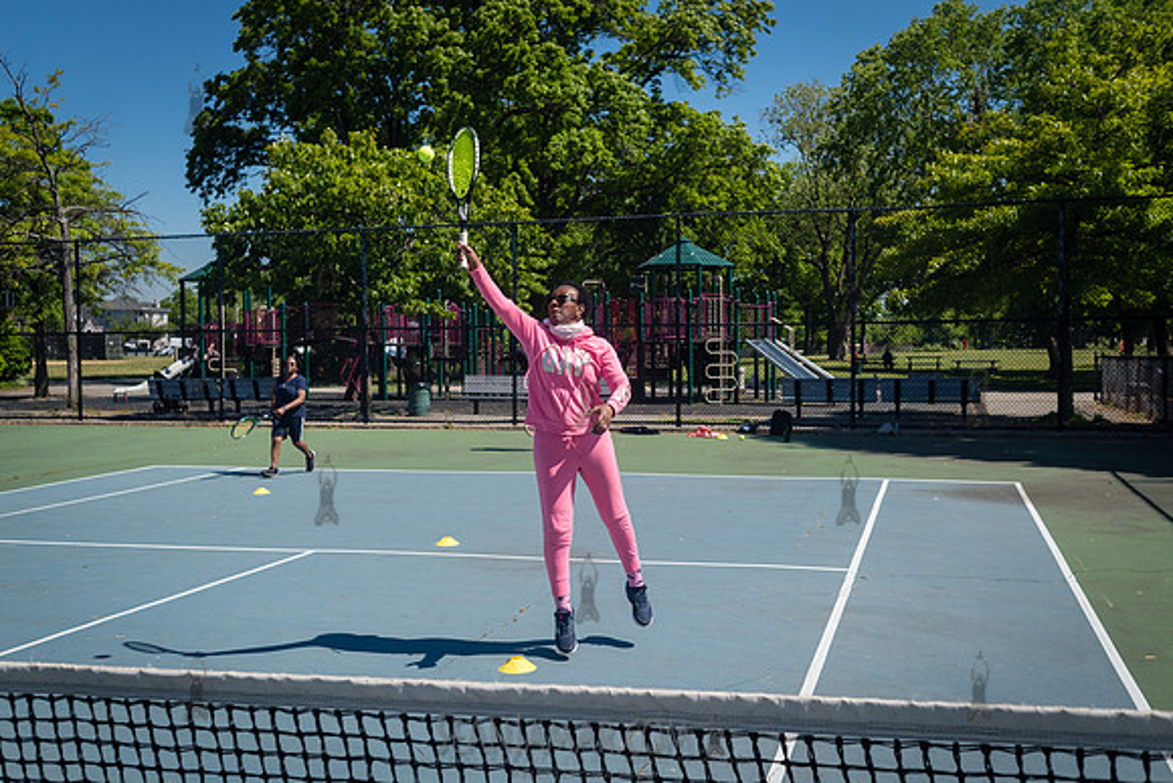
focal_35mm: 36
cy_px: 391
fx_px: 1167
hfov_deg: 53.4
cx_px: 594
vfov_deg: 37.1
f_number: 4.5
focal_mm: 35
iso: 200
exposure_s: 1/1600
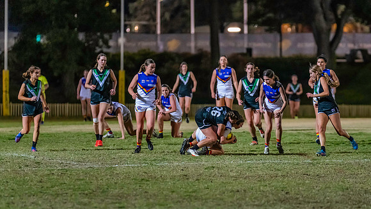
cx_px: 228
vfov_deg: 4.5
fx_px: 2661
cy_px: 121
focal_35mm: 271
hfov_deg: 8.0
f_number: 2.8
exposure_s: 1/1000
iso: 10000
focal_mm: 210
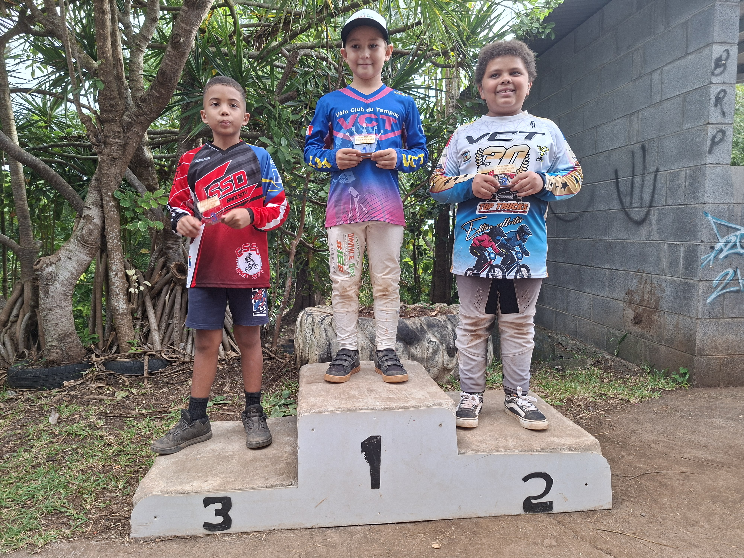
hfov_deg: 73.9
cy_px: 279
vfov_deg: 58.9
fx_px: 494
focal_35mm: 23
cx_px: 372
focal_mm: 5.54
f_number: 1.8
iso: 64
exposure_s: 1/120
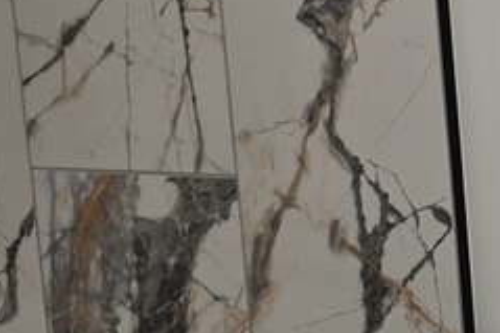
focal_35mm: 144
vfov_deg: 9.5
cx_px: 860
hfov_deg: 13.1
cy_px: 44
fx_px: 1999
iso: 64
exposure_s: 1/120
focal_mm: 6.3
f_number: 1.7
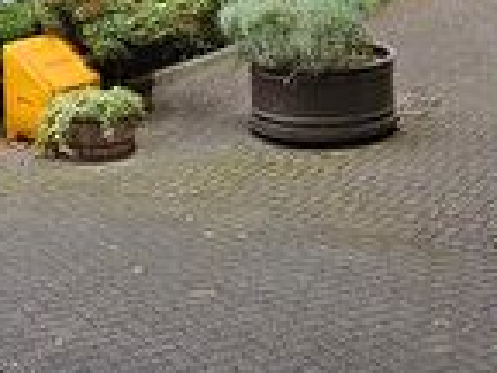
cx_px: 259
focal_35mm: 63
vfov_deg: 20.3
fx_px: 905
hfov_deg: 30.7
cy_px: -171
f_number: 2.2
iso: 50
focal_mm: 2.2
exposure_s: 1/551
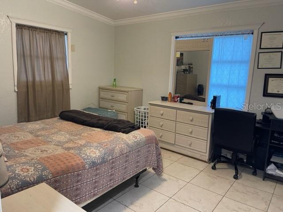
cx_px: 142
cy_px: 106
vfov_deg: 53.1
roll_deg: -2.4
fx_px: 213
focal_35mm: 26
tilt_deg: -10.1
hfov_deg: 67.3
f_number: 1.6
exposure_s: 1/60
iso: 400
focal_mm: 5.1
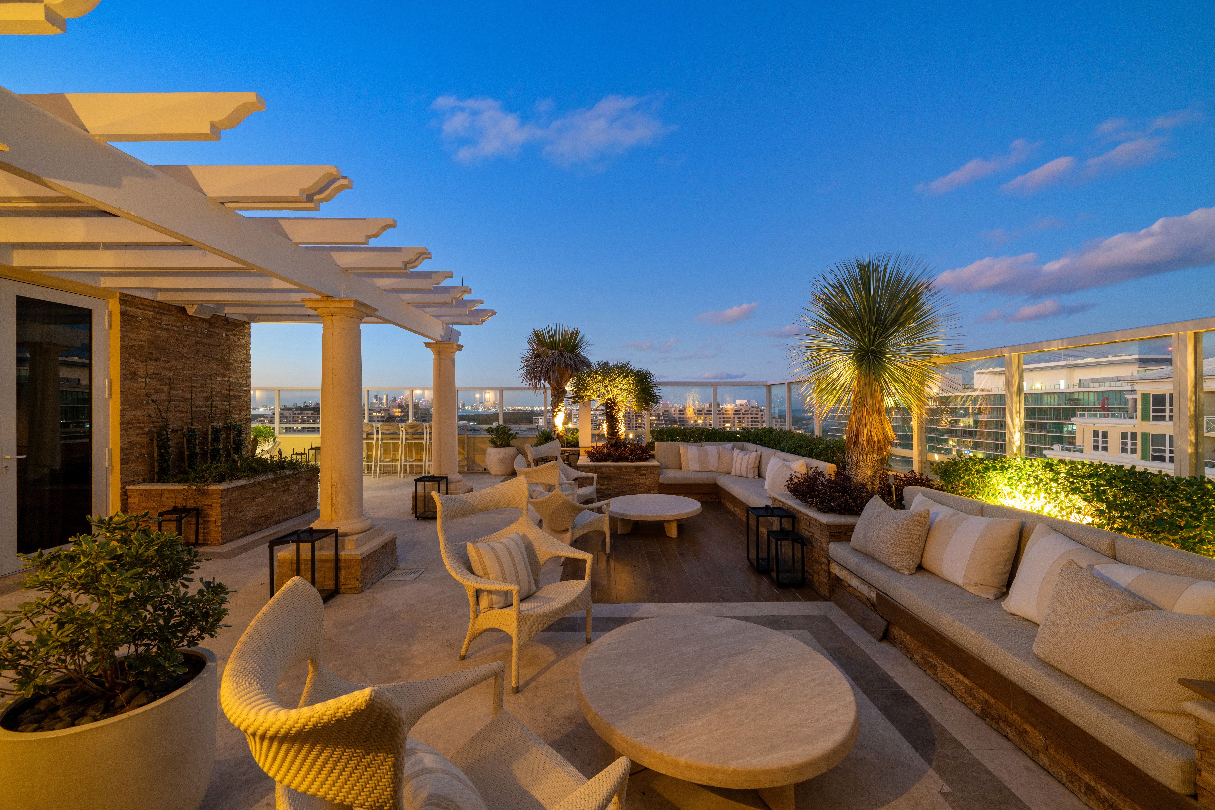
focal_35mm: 14
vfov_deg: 81.2
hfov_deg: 104.3
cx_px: 608
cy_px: 405
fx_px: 472
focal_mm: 14
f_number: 8
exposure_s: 2.5
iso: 320
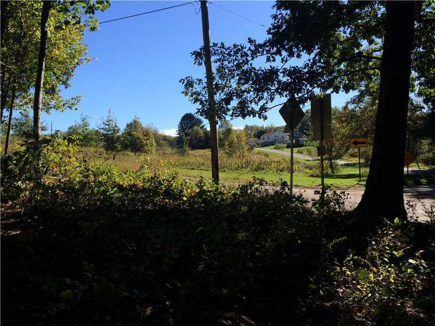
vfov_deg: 48.2
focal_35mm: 29
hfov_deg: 61.7
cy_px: 163
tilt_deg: +0.2
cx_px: 218
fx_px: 364
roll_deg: -0.2
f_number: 2.2
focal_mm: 4.15
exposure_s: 1/1520
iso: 32
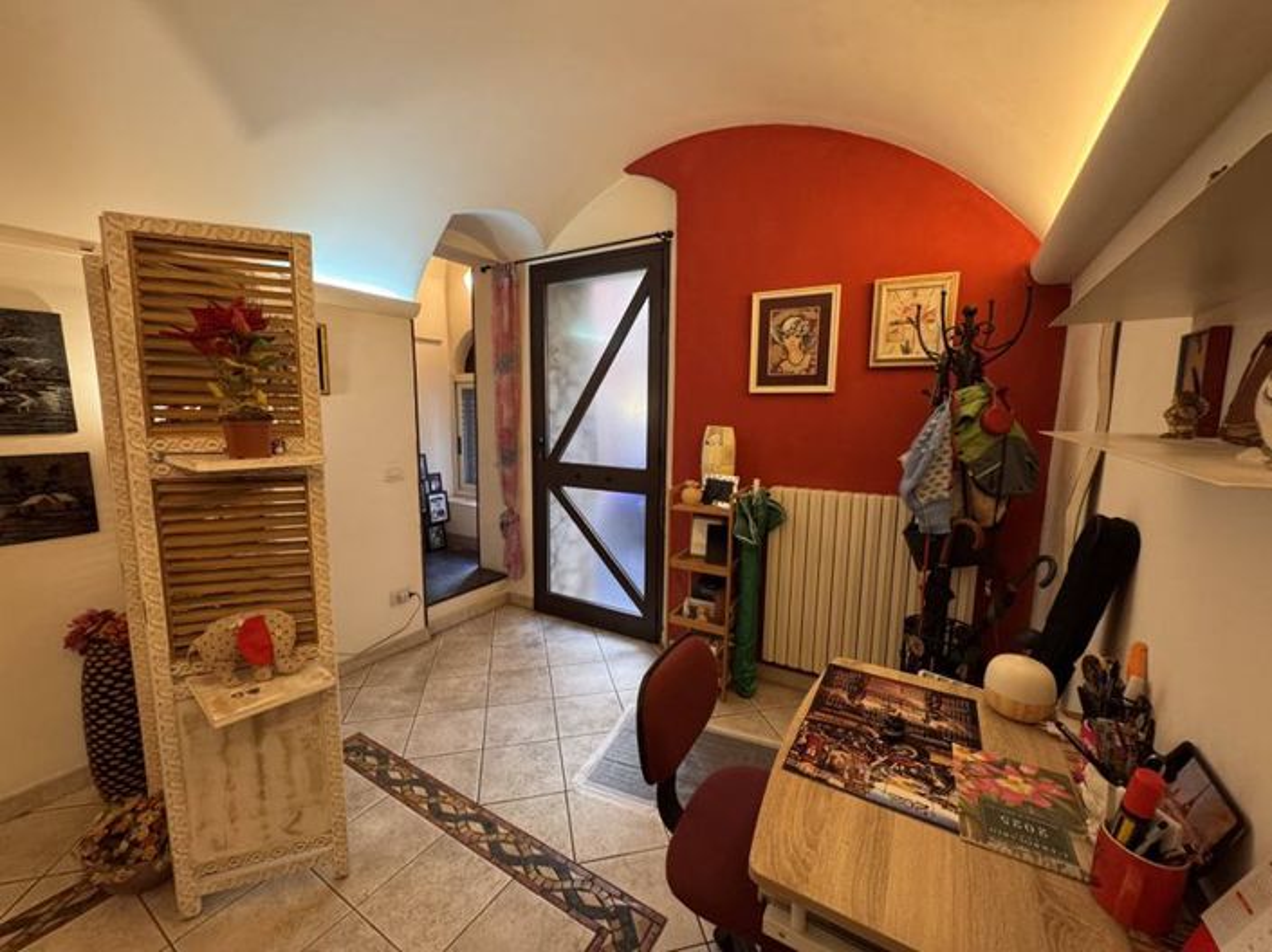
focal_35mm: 14
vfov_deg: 85.6
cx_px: 636
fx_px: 514
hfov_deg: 102.1
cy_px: 476
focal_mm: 2.22
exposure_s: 1/50
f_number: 2.2
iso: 320
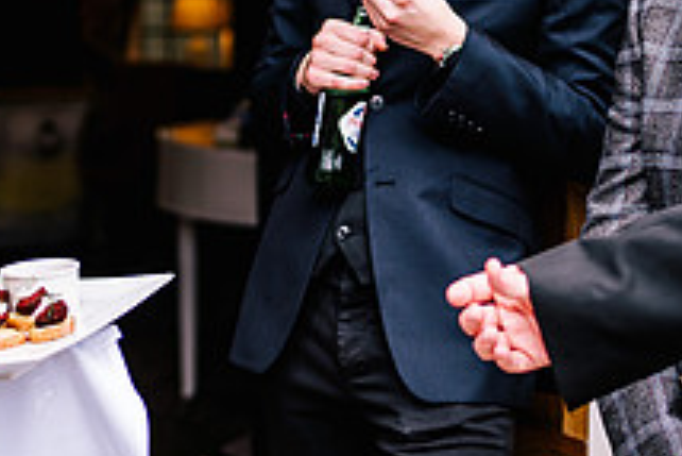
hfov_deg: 20.8
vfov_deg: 14.0
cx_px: 319
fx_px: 1858
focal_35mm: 98
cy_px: 148
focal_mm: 35
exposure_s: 1/800
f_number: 1.6
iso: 100
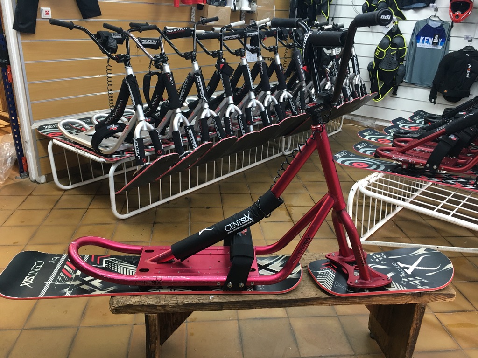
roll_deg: -2.2
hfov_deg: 61.7
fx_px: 400
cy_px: 179
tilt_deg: -20.5
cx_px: 239
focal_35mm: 29
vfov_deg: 48.2
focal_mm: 4.15
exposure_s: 1/33
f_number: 2.2
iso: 125
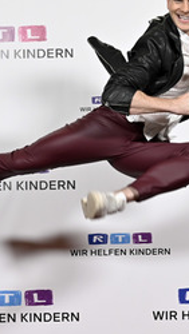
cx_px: 133
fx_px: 605
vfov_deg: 30.9
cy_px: 144
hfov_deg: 17.7
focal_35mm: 68
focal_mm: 36
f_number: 4
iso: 1000
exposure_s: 1/320
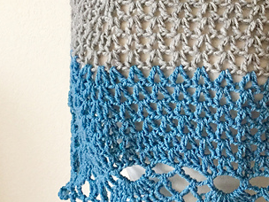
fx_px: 474
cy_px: 75
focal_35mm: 61
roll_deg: -1.1
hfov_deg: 30.5
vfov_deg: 24.0
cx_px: 232
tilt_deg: -15.7
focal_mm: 4.15
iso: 200
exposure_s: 1/30
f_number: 2.2
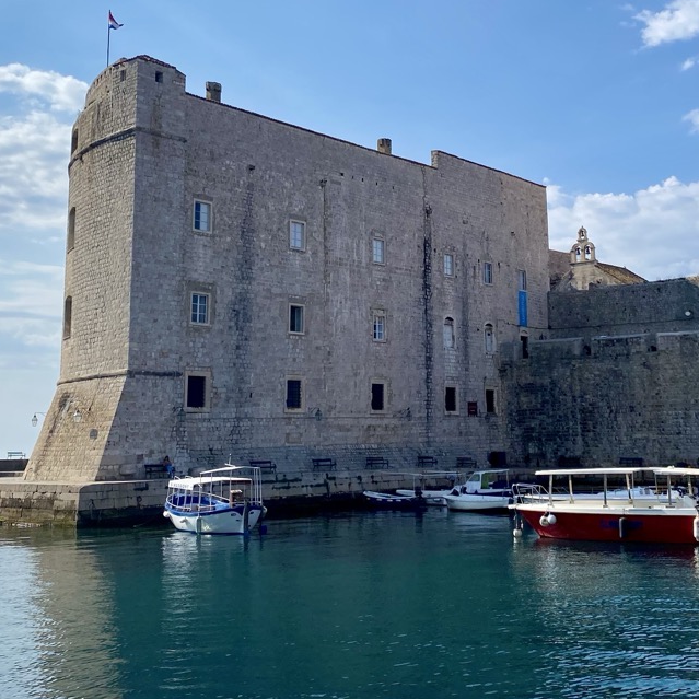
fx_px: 1051
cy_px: 245
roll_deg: +2.5
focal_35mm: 46
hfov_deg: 36.6
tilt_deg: +13.2
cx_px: 436
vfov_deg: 36.5
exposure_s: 1/5747
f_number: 1.8
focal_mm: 4.25
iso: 32
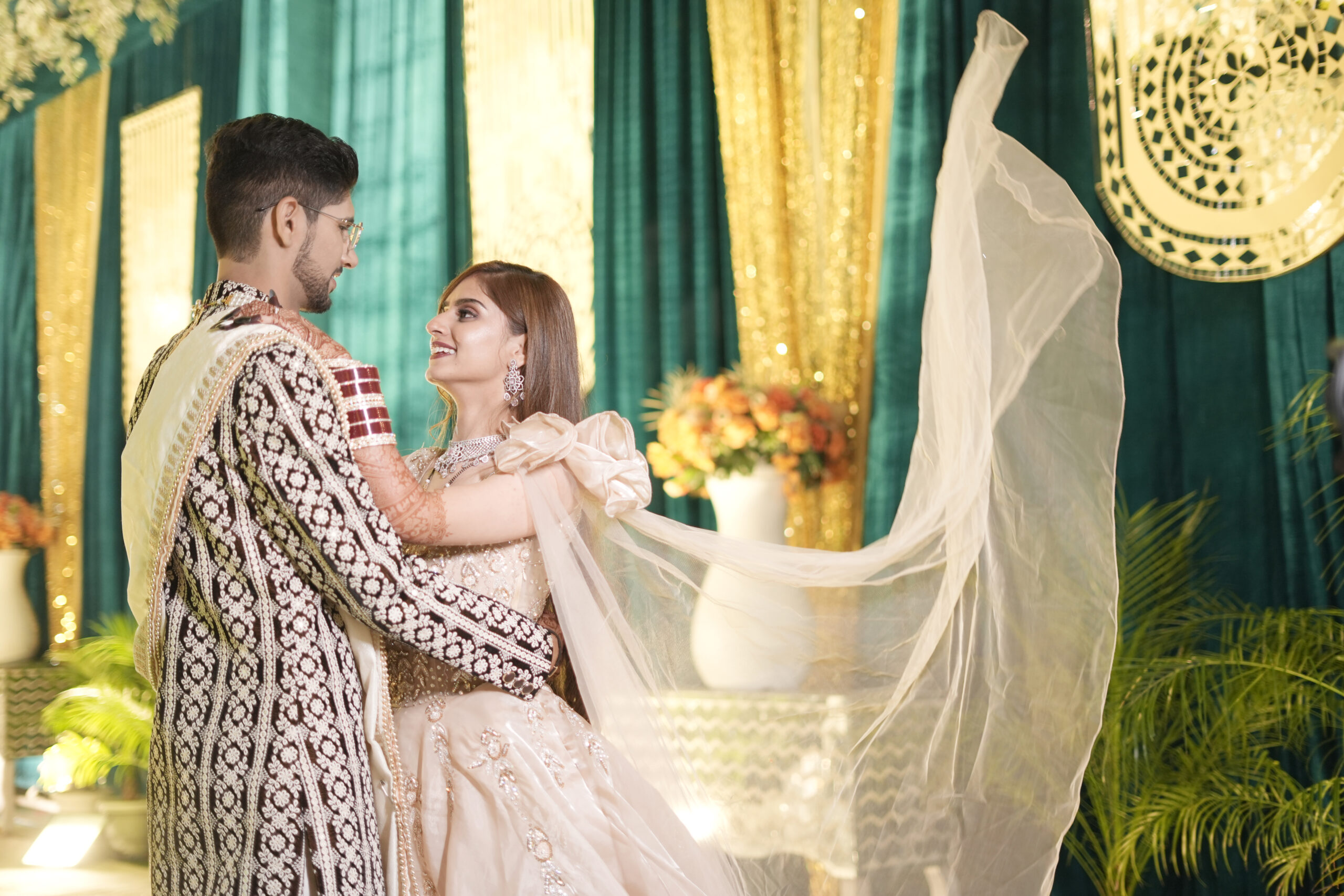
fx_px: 1867
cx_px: 672
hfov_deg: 39.6
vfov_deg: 27.0
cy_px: 448
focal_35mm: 50
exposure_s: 1/200
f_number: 1.8
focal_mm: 50
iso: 800
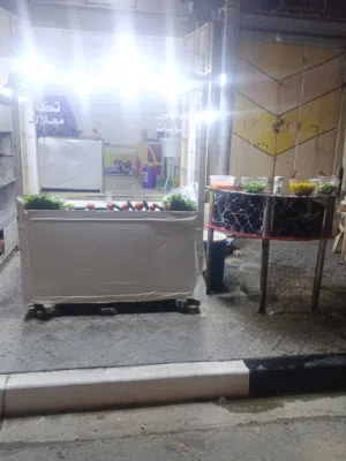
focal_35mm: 23
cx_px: 173
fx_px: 307
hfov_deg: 58.9
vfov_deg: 73.9
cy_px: 230
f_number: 1.6
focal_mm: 4.09
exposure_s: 1/50
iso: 173
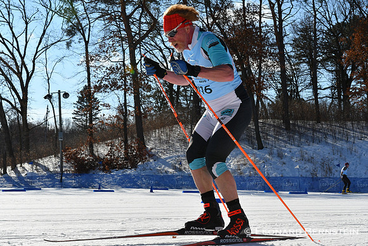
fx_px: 613
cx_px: 184
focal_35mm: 60
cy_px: 123
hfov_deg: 33.4
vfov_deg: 22.6
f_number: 11
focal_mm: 40
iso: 800
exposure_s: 1/1600
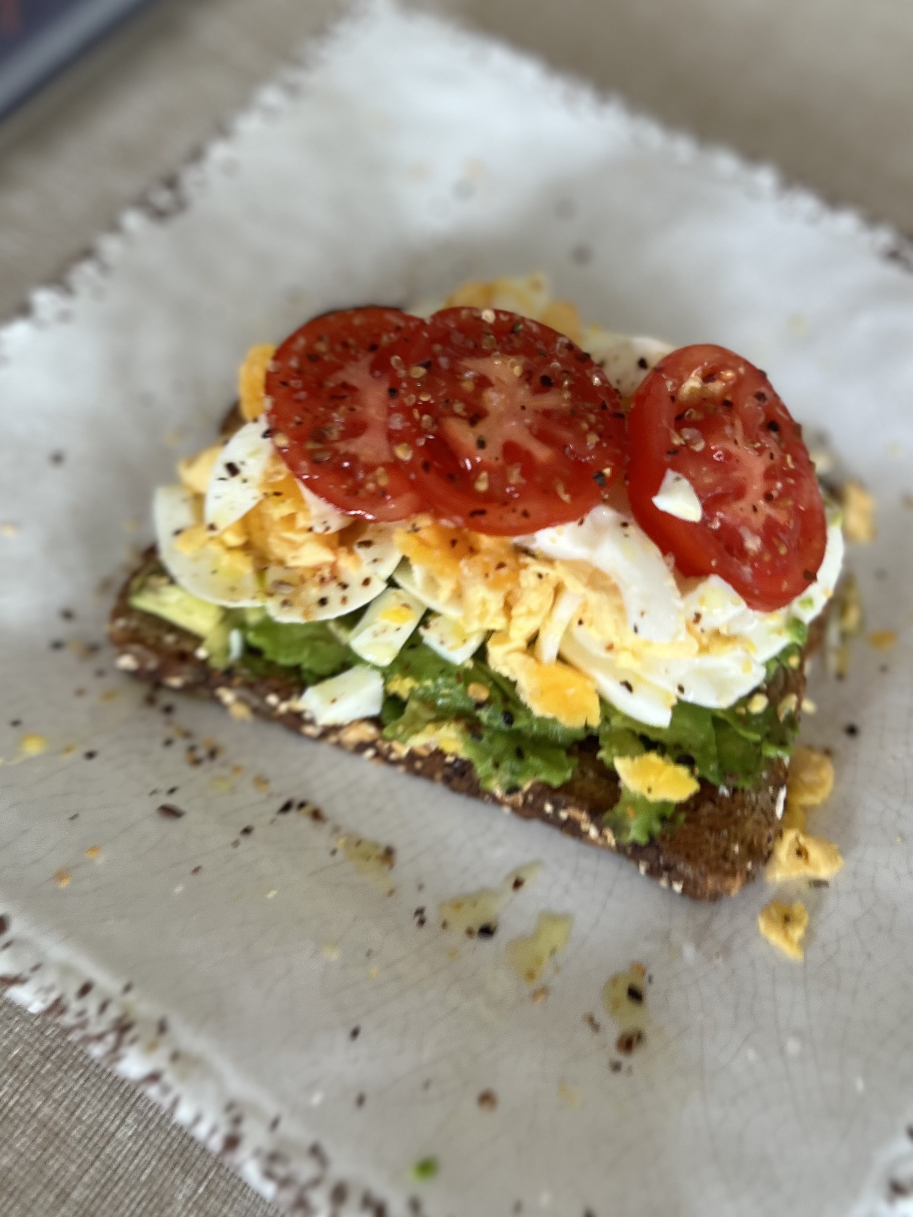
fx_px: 914
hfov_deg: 53.1
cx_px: 456
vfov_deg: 67.3
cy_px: 608
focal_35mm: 26
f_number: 1.5
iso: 80
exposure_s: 1/60
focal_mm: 5.7
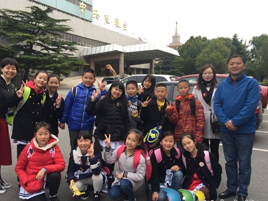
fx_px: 279
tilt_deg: -7.7
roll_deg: -0.3
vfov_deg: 39.6
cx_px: 117
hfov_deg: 51.2
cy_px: 113
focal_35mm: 36
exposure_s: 1/100
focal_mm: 4.15
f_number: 2.2
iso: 32
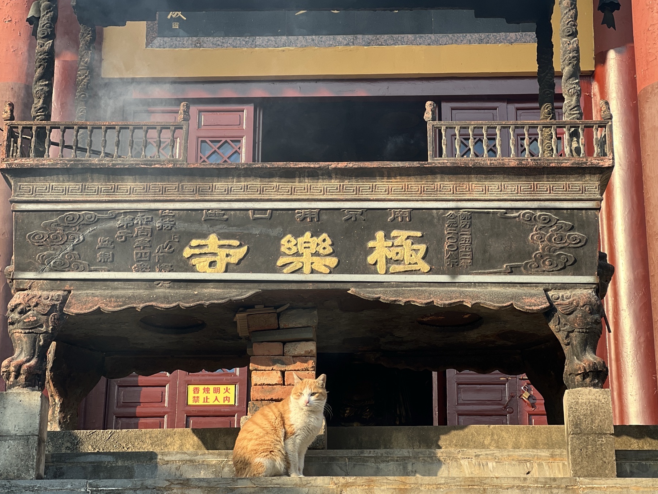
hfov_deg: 23.0
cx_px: 336
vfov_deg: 17.4
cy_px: 222
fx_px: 1616
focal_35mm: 85
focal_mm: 9
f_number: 2.8
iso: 20
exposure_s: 1/124
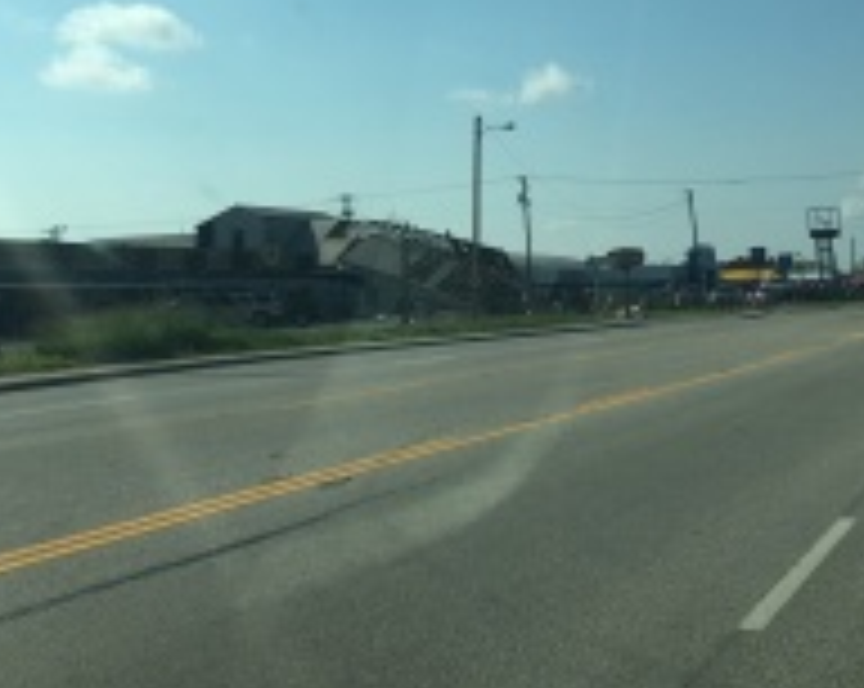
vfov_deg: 27.8
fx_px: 1379
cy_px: 202
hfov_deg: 34.8
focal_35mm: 54
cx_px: 392
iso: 25
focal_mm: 4.15
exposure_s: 1/2959
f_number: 2.2
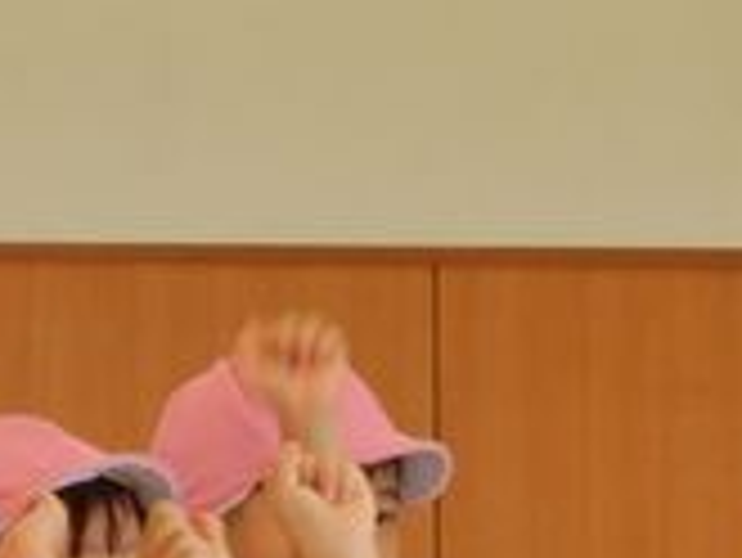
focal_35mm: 433
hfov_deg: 4.5
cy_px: 549
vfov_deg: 3.4
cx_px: 1304
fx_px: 9288
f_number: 4.7
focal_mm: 15.3
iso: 180
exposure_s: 1/60
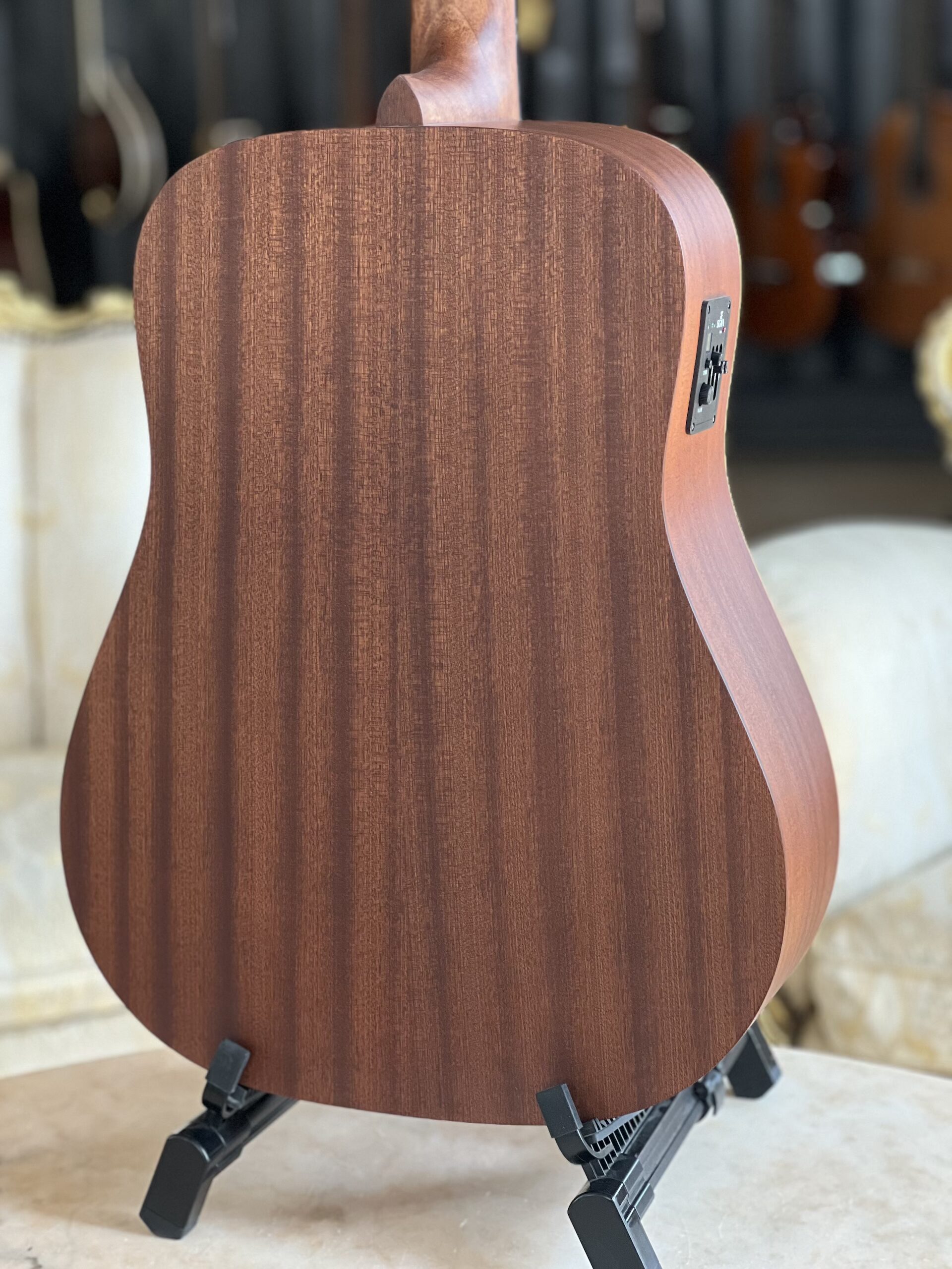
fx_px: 2824
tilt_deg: -12.6
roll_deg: +2.0
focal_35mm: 77
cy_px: 634
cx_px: 476
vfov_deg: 25.3
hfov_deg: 19.1
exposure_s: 1/80
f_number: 2.8
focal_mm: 9
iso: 250
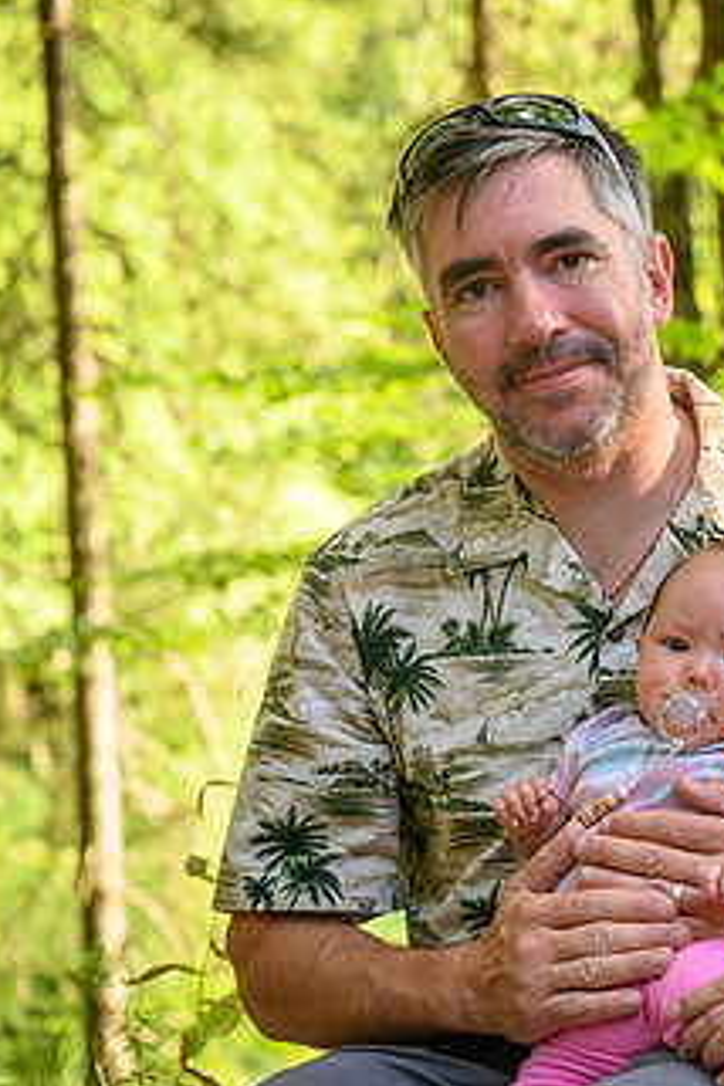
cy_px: 531
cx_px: 890
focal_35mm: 101
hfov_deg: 13.2
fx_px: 3047
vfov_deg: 20.2
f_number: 4
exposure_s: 1/160
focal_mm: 56
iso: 400
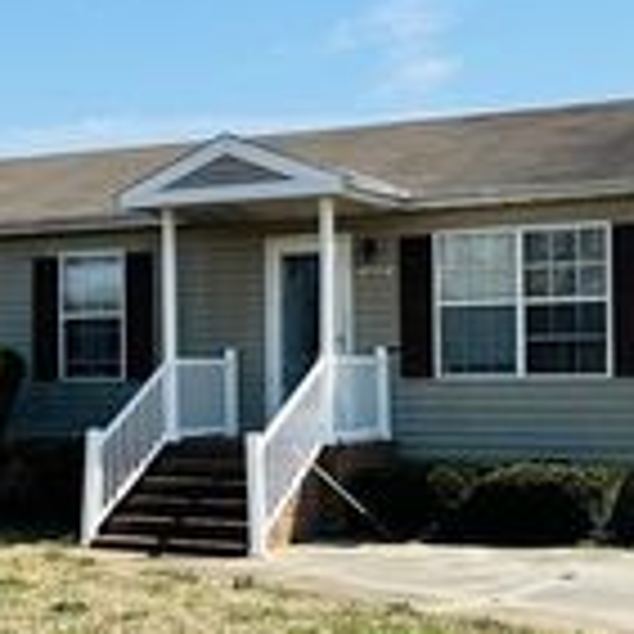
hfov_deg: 22.9
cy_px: 321
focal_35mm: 75
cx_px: 184
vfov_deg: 23.1
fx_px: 1554
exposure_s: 1/5814
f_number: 1.78
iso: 80
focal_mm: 6.76
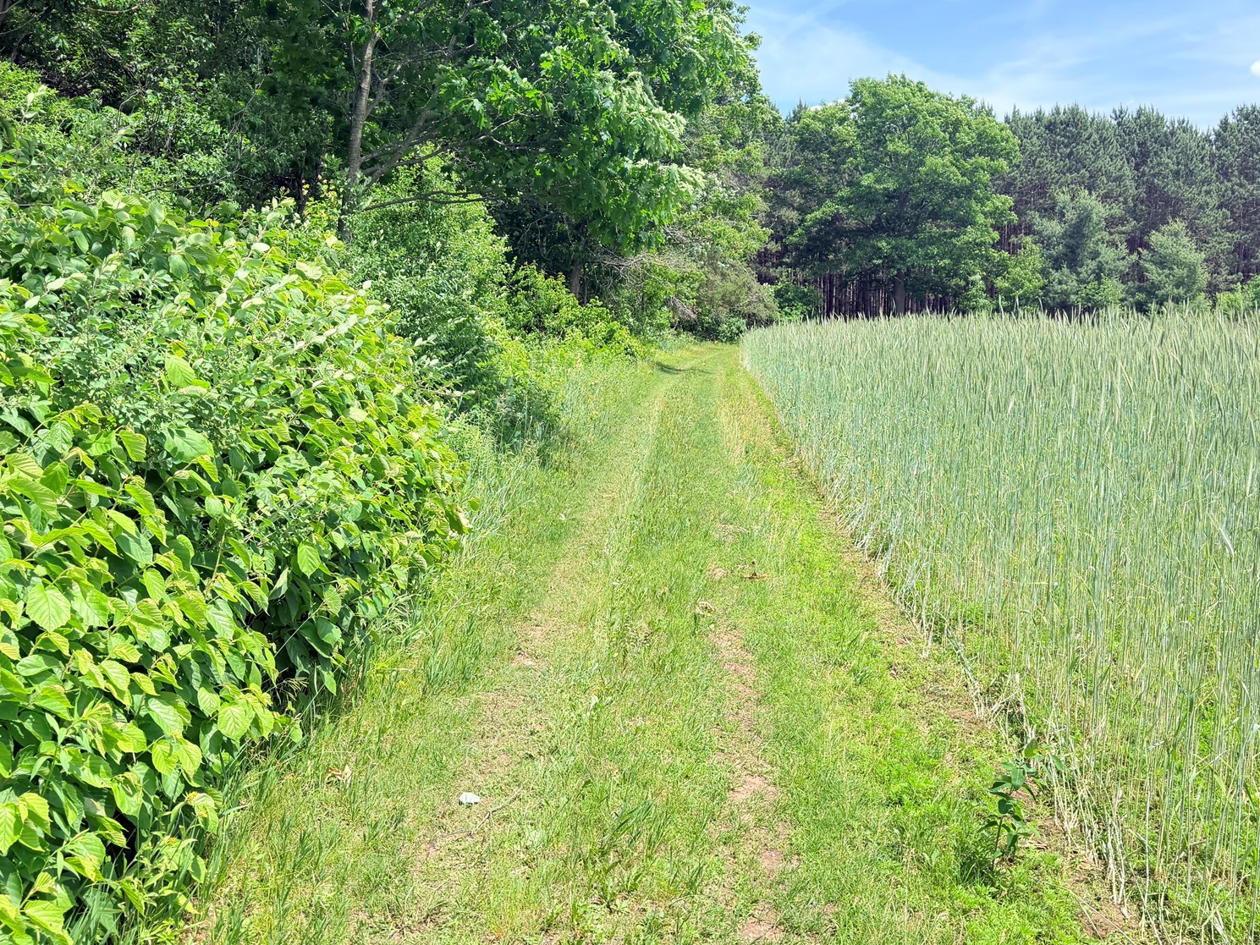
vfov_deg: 42.9
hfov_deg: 55.3
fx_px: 1201
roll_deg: +0.3
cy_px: 431
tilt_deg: -5.0
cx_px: 657
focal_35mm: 33
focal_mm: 6.76
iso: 100
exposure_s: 1/1464
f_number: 1.78
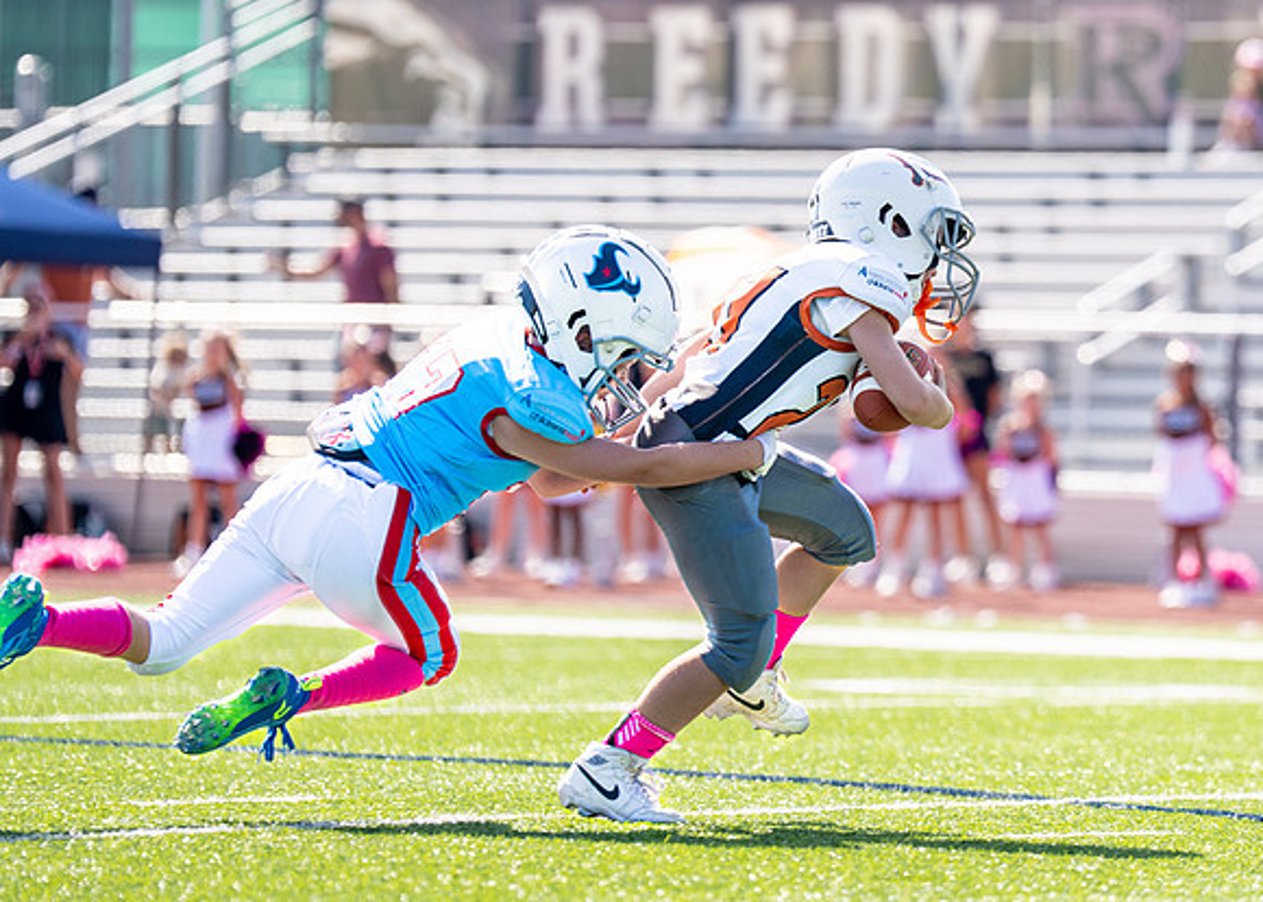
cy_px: 374
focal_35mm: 250
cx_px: 1061
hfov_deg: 8.0
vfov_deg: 5.8
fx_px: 8974
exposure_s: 1/1250
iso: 100
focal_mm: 151
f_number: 2.8
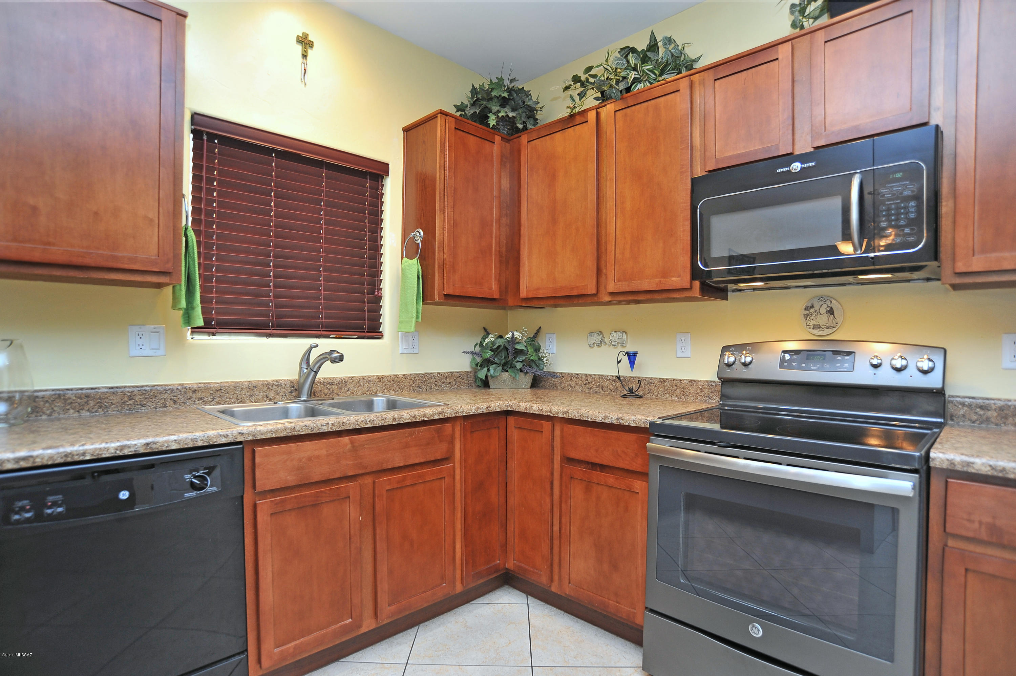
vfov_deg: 67.3
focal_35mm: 18
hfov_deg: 90.0
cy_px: 338
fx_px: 508
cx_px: 508
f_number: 5
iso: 640
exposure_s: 1/40
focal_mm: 18
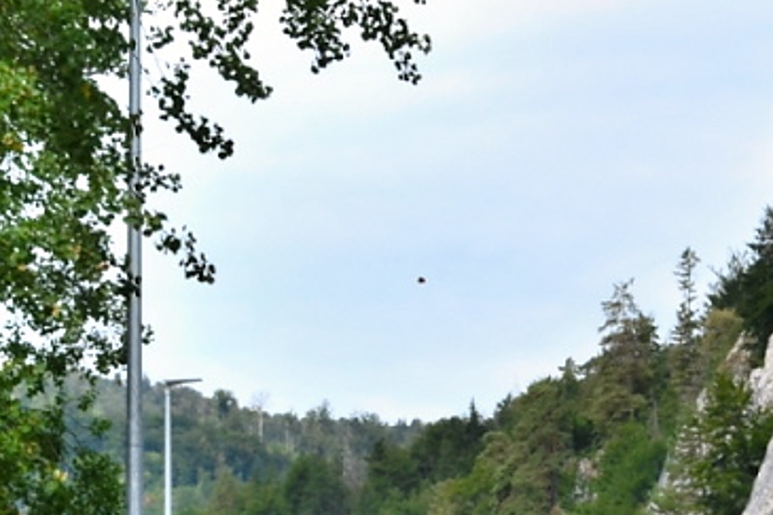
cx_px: 966
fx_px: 3455
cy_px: 626
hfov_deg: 12.4
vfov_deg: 8.4
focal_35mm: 161
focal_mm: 40
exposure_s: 1/750
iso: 200
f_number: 8
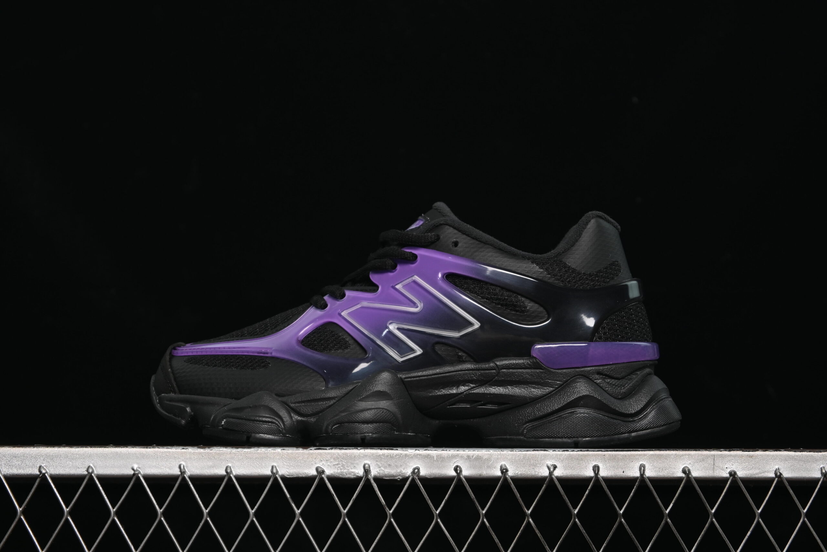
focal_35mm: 75
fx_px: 1723
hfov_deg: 27.0
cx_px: 414
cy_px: 276
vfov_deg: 18.2
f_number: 6.3
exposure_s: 1/50
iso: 160
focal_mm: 50
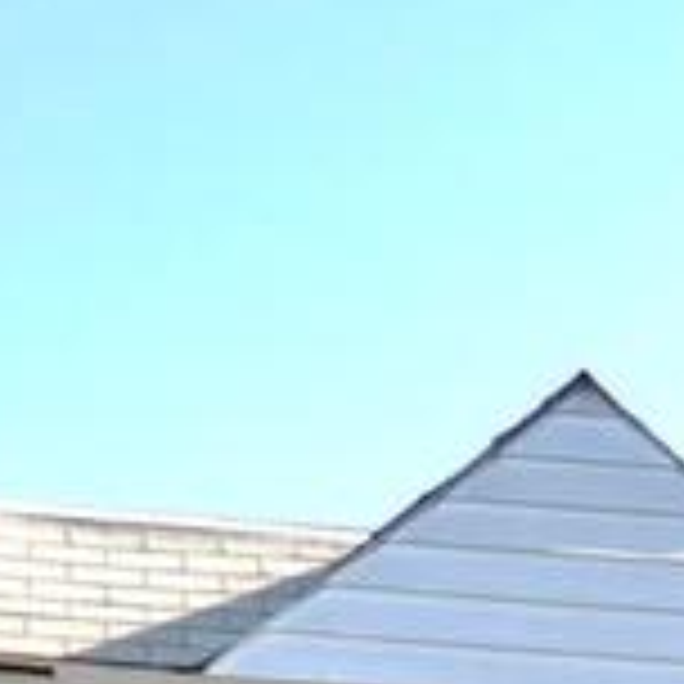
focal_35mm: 121
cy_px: 2124
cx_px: 526
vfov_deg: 10.1
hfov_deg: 14.3
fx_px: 2705
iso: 100
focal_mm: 10
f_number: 5
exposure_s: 1/125
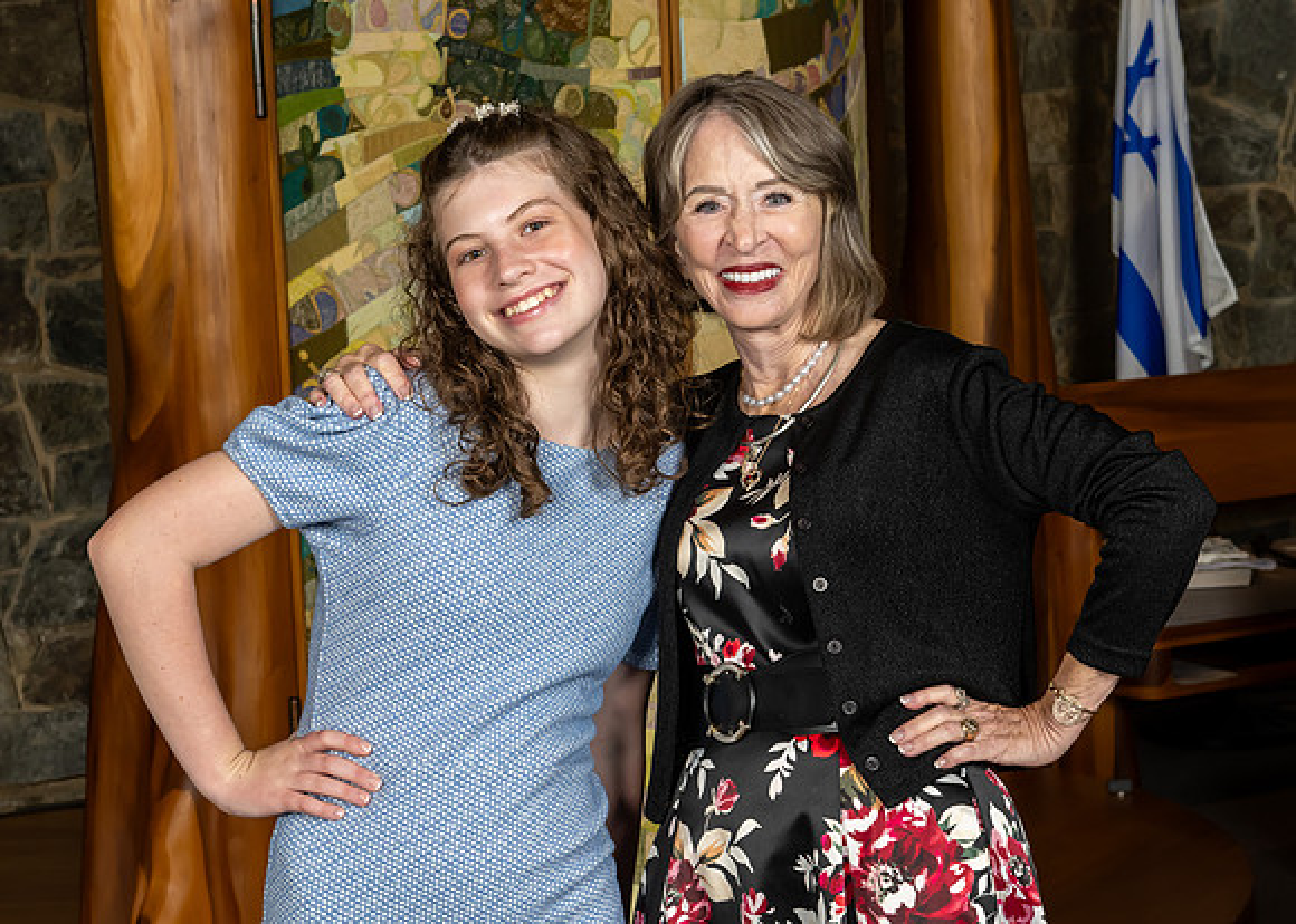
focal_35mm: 86
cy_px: 420
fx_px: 3159
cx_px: 688
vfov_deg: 16.7
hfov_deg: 23.2
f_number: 8
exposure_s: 1/200
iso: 640
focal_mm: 50
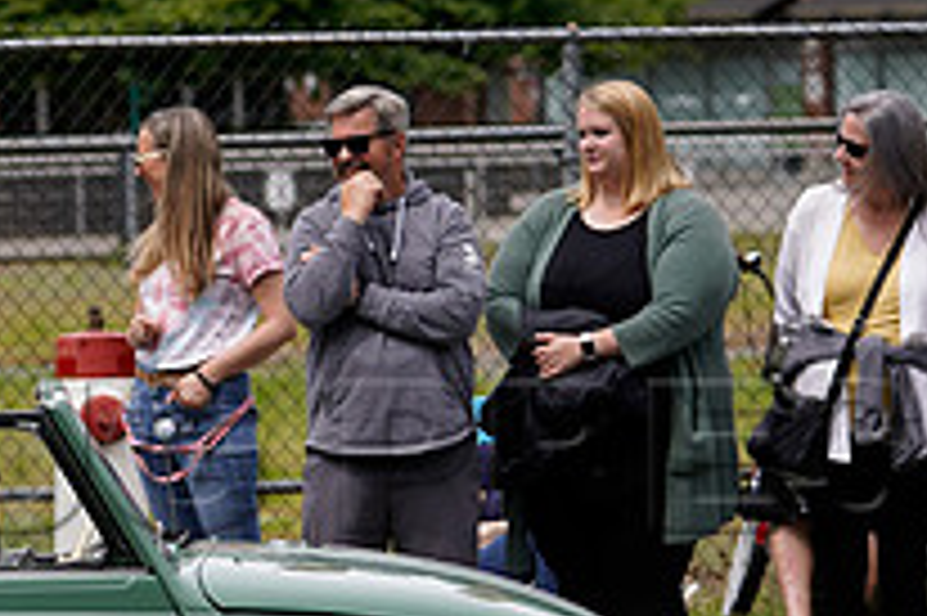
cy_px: 411
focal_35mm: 217
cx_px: 18
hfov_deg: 9.4
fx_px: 5583
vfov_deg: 6.3
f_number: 3.2
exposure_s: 1/400
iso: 100
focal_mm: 77
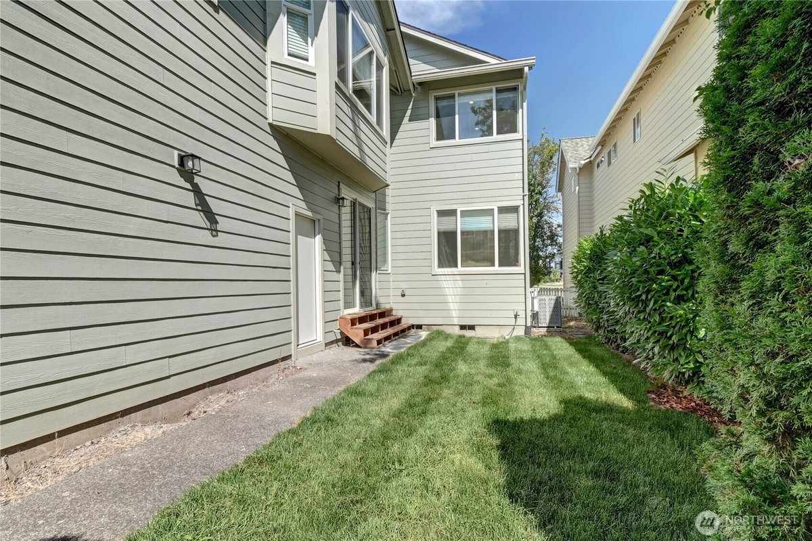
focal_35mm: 15
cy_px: 270
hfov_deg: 100.4
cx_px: 406
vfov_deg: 77.3
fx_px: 338
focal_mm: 10
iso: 800
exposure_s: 1/125
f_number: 11
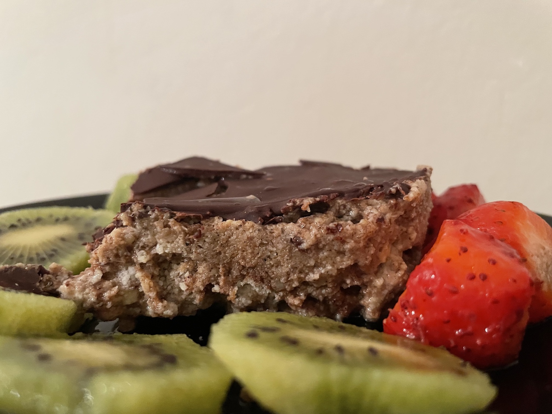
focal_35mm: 26
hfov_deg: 67.3
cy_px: 207
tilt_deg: -17.2
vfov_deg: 53.1
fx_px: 415
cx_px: 276
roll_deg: -0.6
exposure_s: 1/25
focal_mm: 4.2
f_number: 1.6
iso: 500
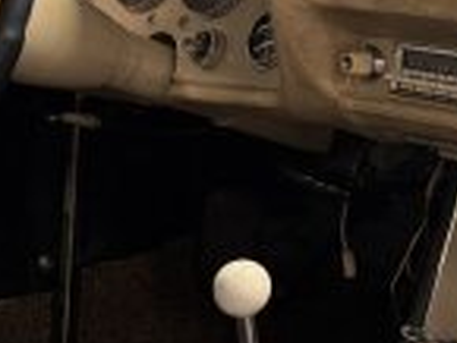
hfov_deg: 17.6
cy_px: 91
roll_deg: -2.9
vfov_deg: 13.9
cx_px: 555
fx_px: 1401
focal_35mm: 106
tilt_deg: -5.8
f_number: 1.78
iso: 250
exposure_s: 1/60
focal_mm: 6.76
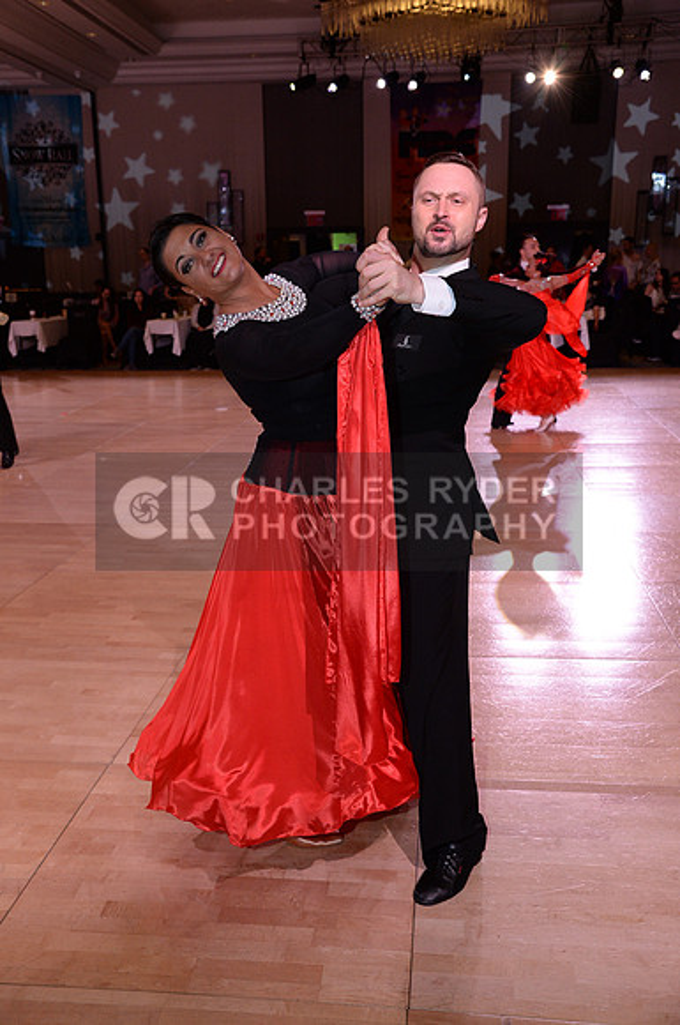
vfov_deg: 50.8
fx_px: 1080
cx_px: 340
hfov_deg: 35.0
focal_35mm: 38
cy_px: 512
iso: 2000
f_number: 6.3
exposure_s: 1/250
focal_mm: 38
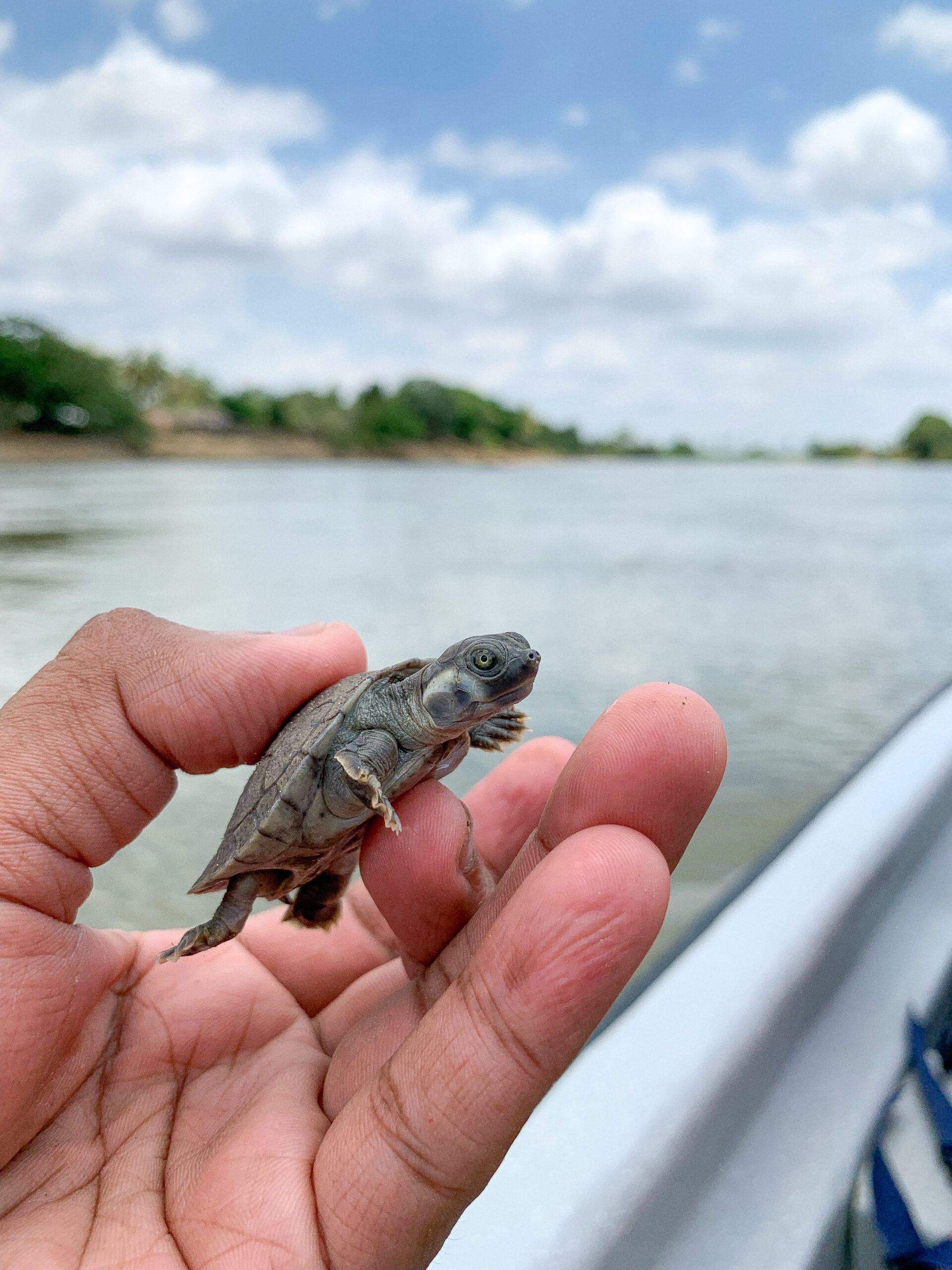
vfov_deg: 67.3
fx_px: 953
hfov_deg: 53.1
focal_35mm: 26
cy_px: 635
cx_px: 476
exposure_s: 1/3200
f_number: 1.8
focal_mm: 4.25
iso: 25
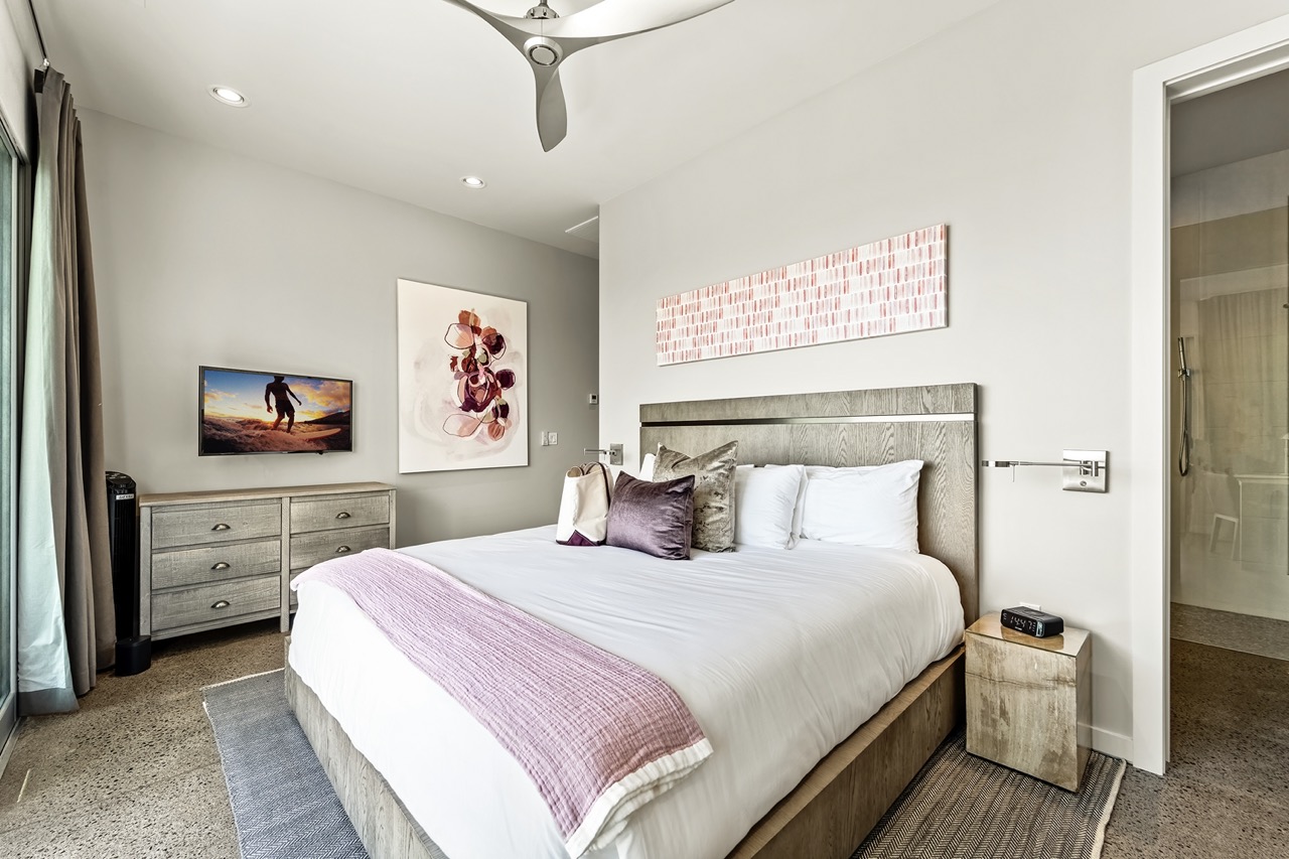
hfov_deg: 104.3
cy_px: 430
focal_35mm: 14
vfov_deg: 81.2
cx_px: 644
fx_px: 501
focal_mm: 14
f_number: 8
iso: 320
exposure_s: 1/50
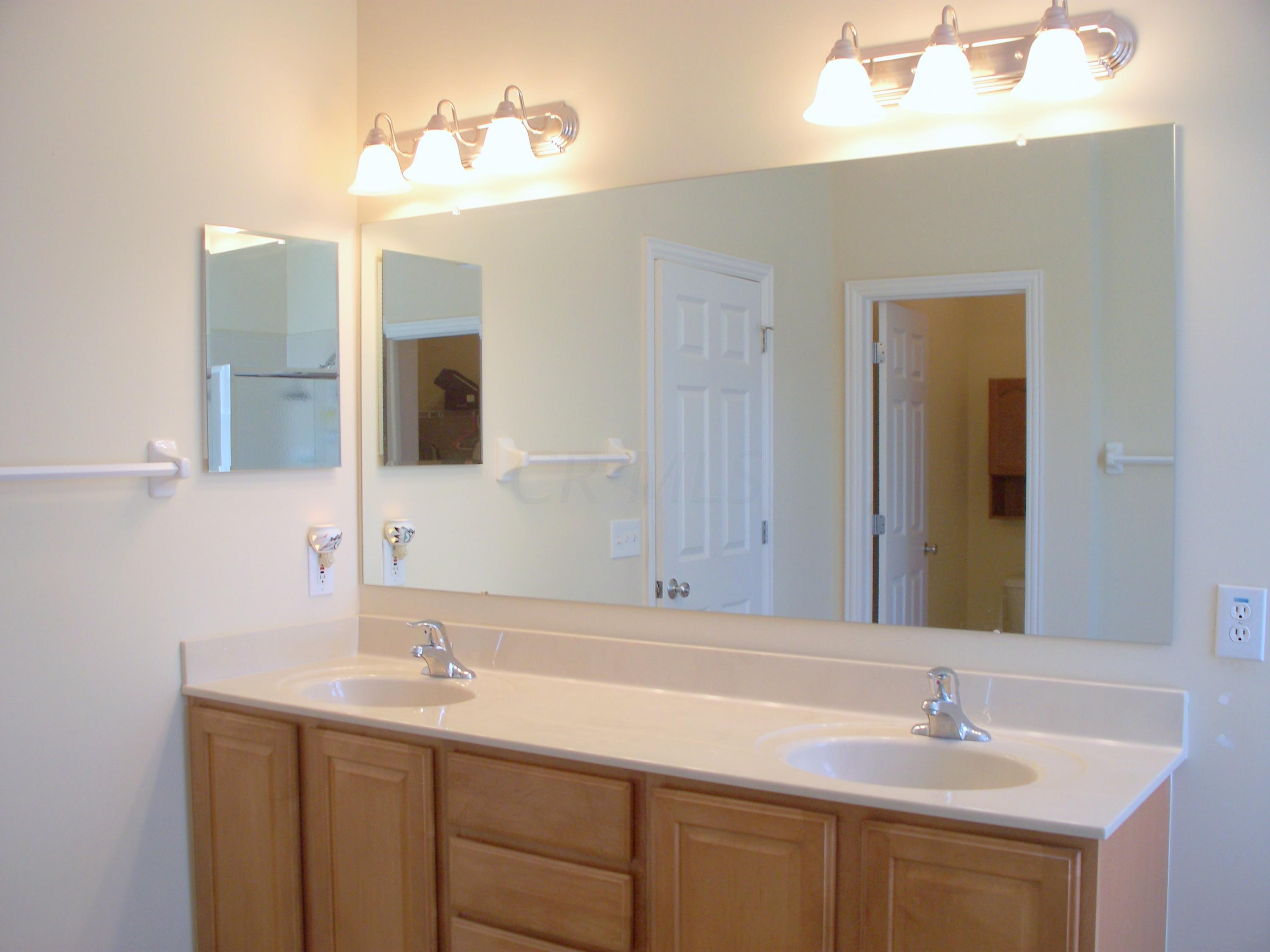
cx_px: 635
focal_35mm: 36
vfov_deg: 39.7
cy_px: 476
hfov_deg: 51.4
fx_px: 1321
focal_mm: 7.54
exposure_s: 1/60
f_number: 2.8
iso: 80
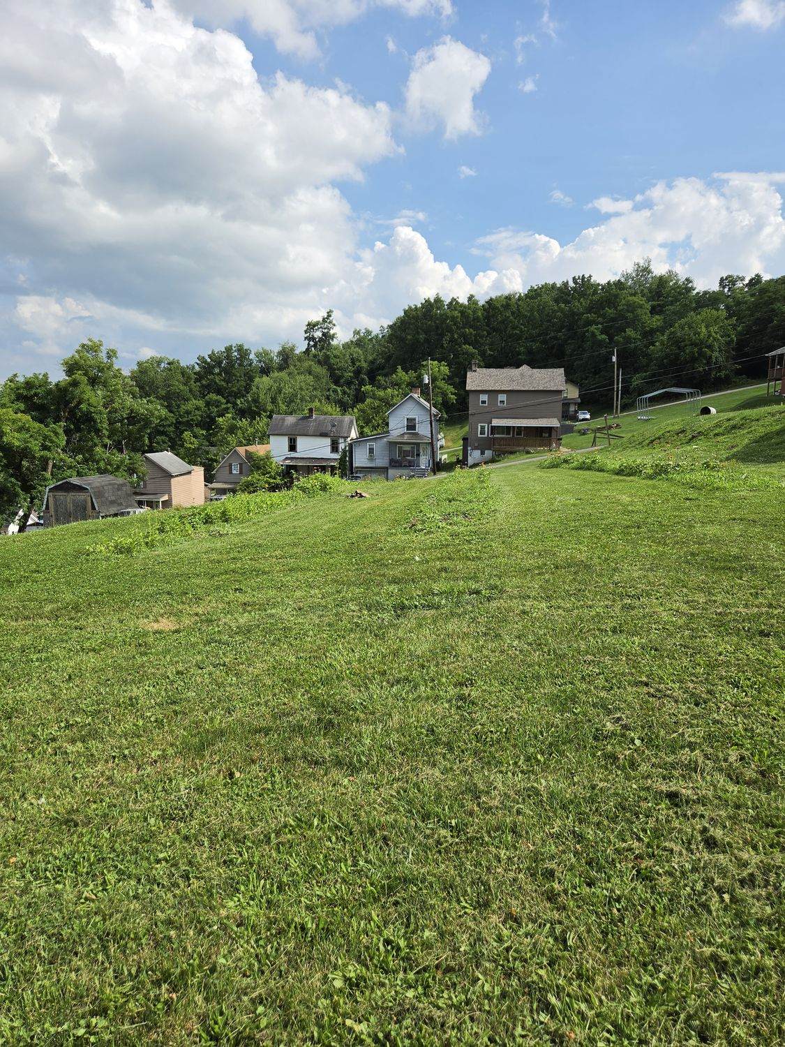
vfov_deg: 73.9
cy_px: 524
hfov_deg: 58.9
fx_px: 695
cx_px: 392
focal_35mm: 23
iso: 80
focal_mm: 5.4
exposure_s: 1/5259
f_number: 1.8
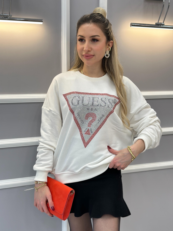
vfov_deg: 39.7
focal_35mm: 48
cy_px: 116
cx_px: 86
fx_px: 320
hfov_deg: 30.3
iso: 64
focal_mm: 6.86
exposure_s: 1/100
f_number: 1.78
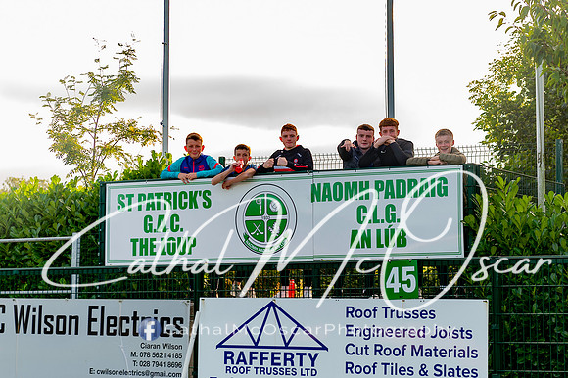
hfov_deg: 20.8
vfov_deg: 13.9
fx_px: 1544
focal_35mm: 98
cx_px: 363
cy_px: 143
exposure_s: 1/100
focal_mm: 70
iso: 100
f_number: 2.8
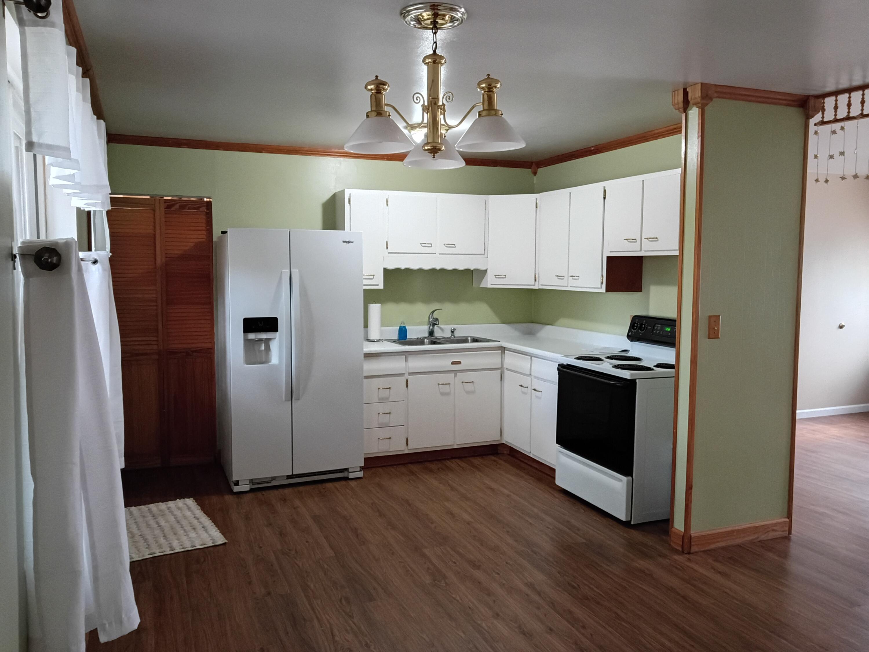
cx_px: 434
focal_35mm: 28
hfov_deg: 63.4
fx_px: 703
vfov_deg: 49.7
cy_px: 326
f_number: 2.2
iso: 2112
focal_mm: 3.42
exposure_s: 1/30
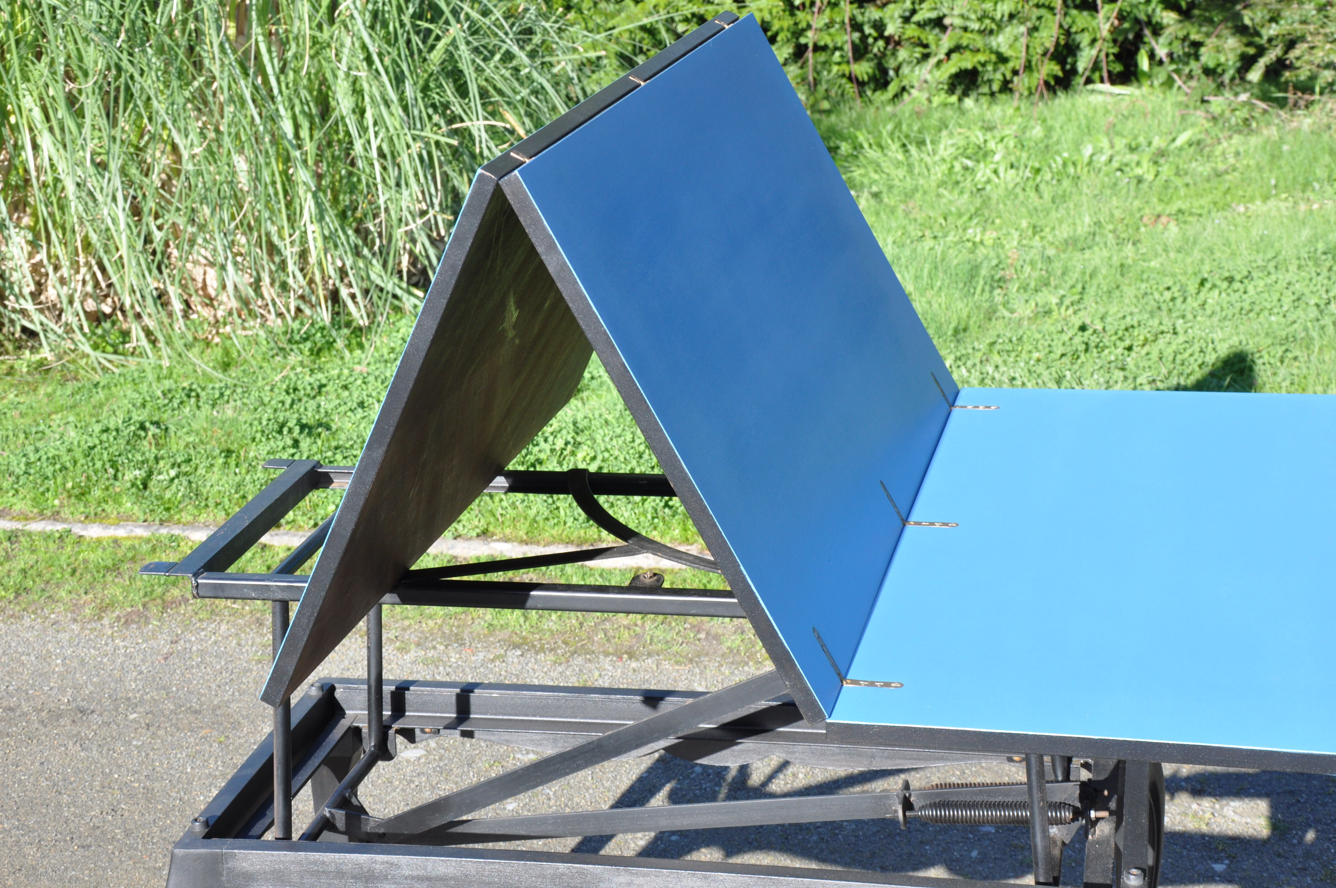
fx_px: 2669
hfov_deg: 28.1
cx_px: 668
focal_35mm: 72
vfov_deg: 18.9
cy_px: 444
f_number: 13
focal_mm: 48
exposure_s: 1/180
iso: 500
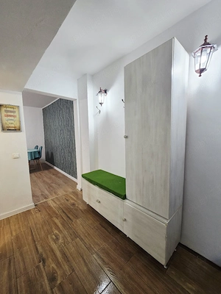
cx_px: 110
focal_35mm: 13
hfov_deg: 89.9
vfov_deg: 106.2
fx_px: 111
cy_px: 147
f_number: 1.9
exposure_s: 1/101
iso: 250
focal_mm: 2.2
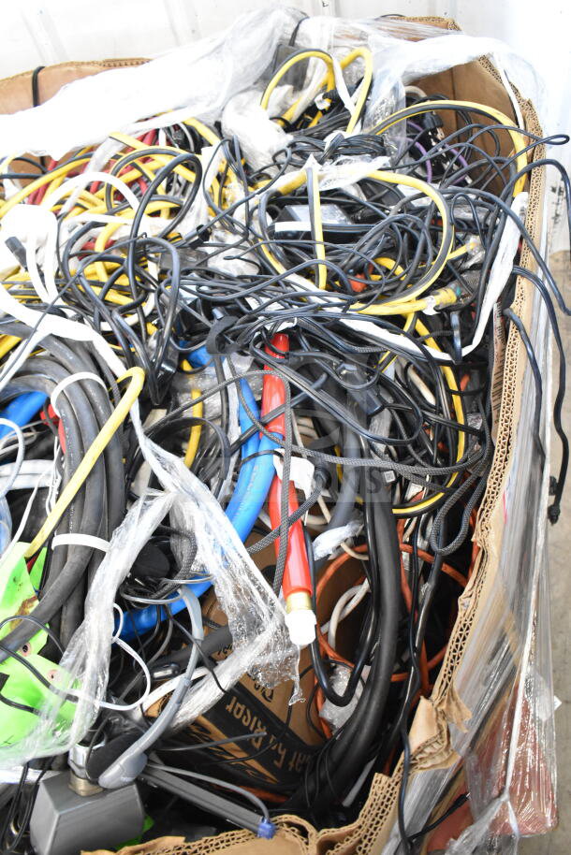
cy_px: 428
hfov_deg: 41.7
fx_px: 749
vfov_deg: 59.5
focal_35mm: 32
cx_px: 286
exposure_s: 1/30
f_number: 3.8
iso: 3600
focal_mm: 21
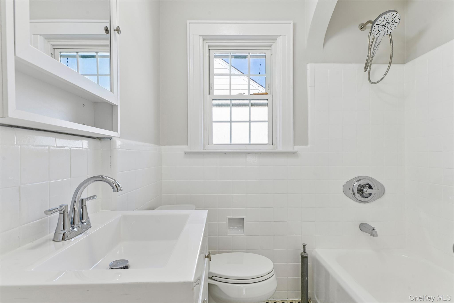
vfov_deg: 64.5
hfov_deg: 86.9
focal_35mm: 19
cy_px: 152
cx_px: 227
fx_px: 240
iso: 250
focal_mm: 19
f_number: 9
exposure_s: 1/100
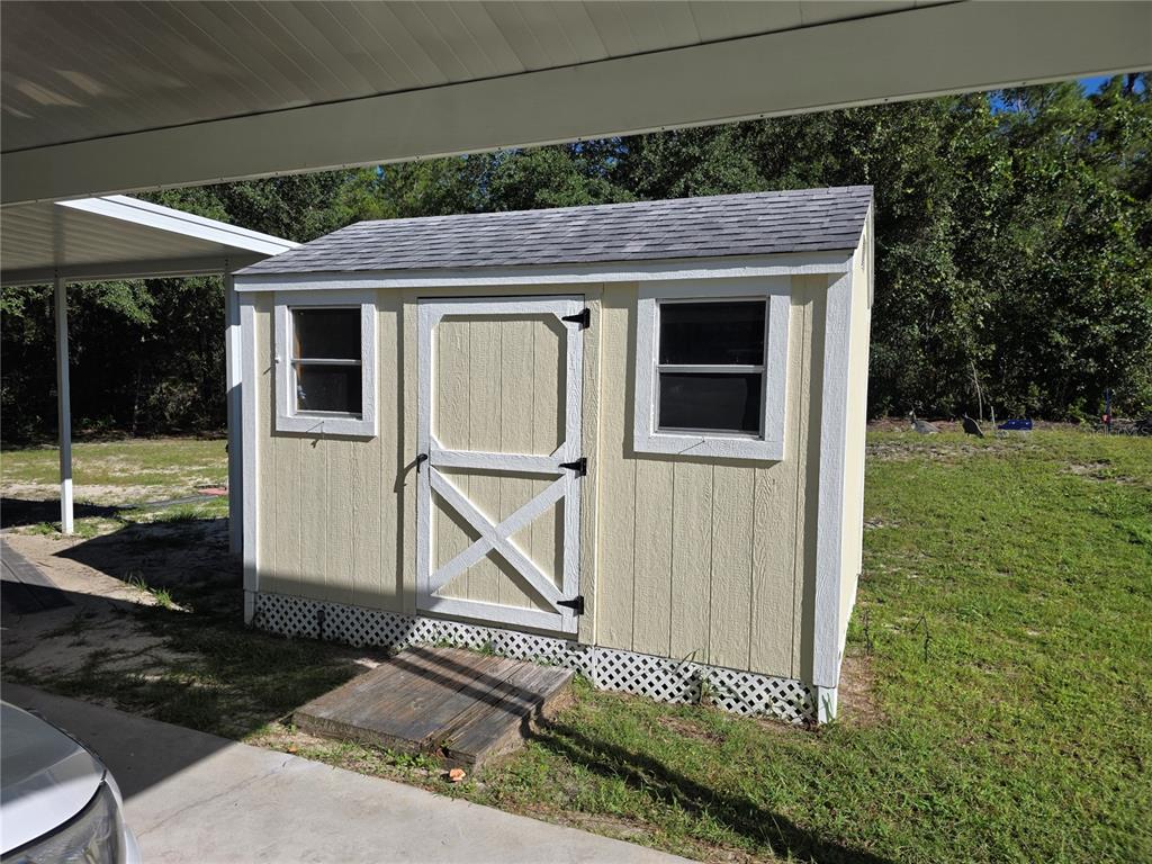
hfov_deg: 73.9
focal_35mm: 23
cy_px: 432
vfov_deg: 58.9
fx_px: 765
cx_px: 576
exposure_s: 1/6574
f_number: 1.7
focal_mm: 6.3
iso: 80
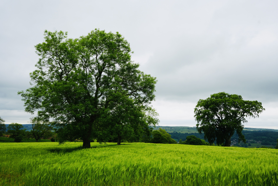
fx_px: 216
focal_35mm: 28
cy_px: 93
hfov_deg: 65.5
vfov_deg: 46.4
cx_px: 139
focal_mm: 28
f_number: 7.1
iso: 100
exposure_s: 1/100
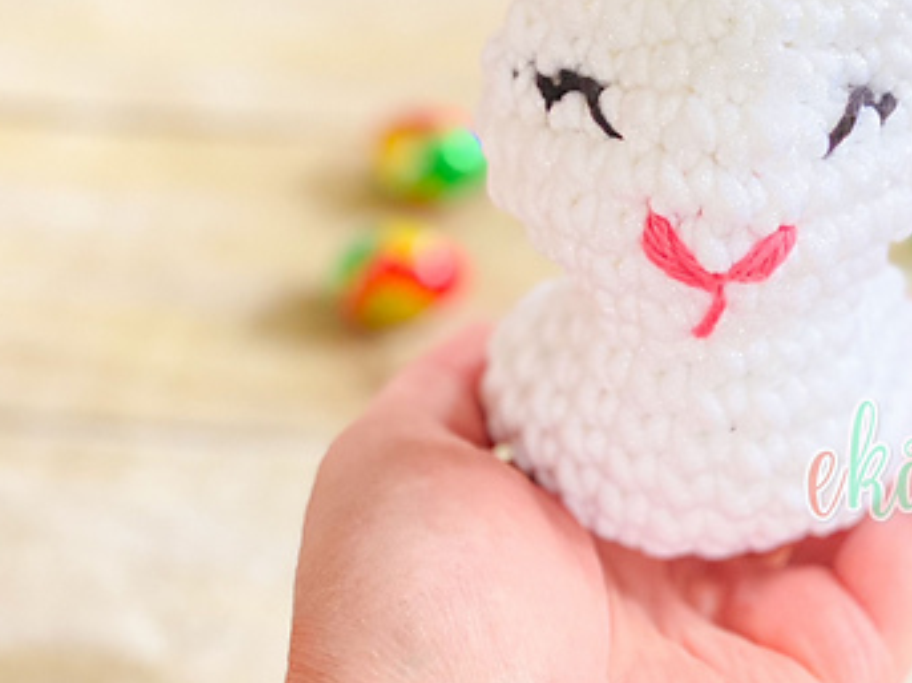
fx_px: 2555
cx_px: 598
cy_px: 101
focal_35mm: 97
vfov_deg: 15.1
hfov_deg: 20.2
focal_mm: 6
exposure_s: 1/63
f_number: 2
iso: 250
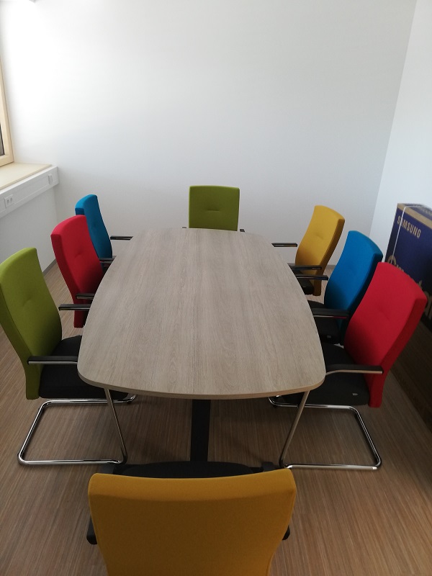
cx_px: 216
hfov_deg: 53.1
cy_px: 288
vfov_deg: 67.3
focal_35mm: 26
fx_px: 433
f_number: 2.2
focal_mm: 3.81
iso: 200
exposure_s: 1/33.3
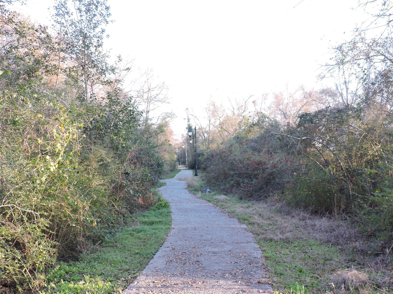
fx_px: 488
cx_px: 196
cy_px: 147
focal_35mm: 43
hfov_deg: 43.9
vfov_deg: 33.6
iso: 110
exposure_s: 1/50
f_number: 3.4
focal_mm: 7.7
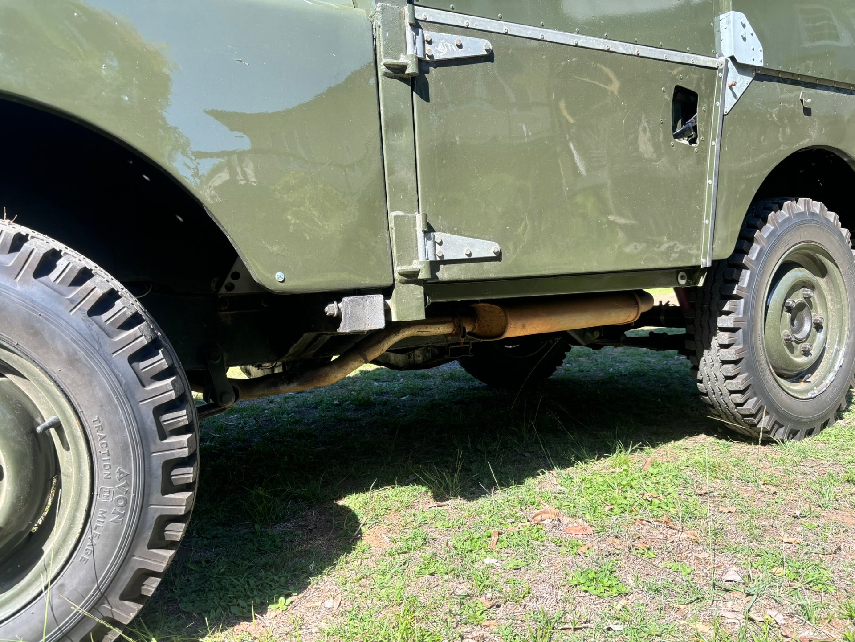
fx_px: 642
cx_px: 428
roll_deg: +0.3
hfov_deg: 67.3
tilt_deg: -6.4
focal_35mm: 26
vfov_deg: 53.1
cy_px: 321
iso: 50
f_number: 1.6
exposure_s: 1/473
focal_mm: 5.96
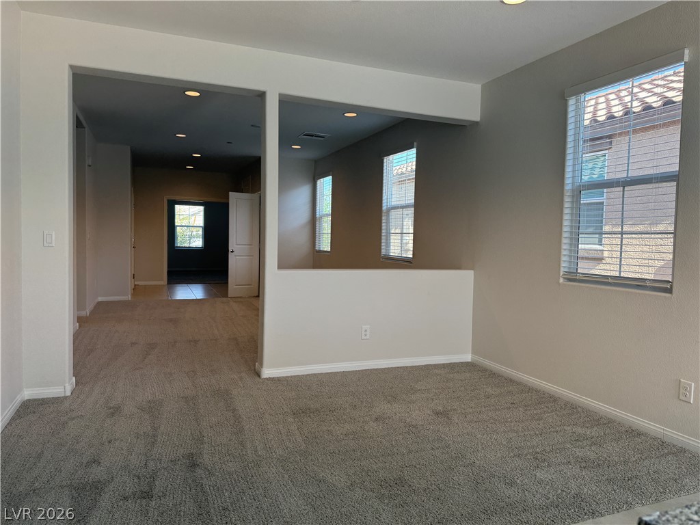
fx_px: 485
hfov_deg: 71.6
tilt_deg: -2.9
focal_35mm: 24
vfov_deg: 56.8
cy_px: 262
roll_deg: -1.2
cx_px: 350
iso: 50
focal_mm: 6.76
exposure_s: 1/120
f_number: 1.78
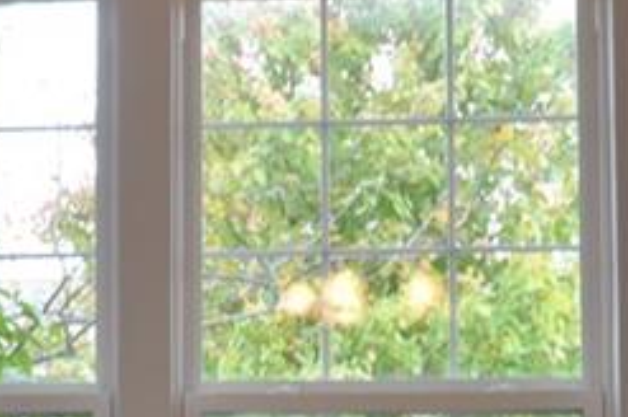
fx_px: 2057
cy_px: 474
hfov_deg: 17.2
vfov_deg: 11.4
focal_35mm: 118
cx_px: 125
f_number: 6.3
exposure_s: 1/30
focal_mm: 19
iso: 200
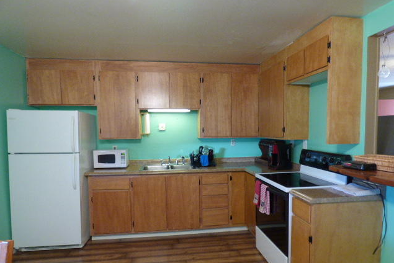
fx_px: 241
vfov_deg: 57.1
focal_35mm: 22
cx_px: 198
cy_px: 146
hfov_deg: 78.6
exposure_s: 1/15
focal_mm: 3.7
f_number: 2.8
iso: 400
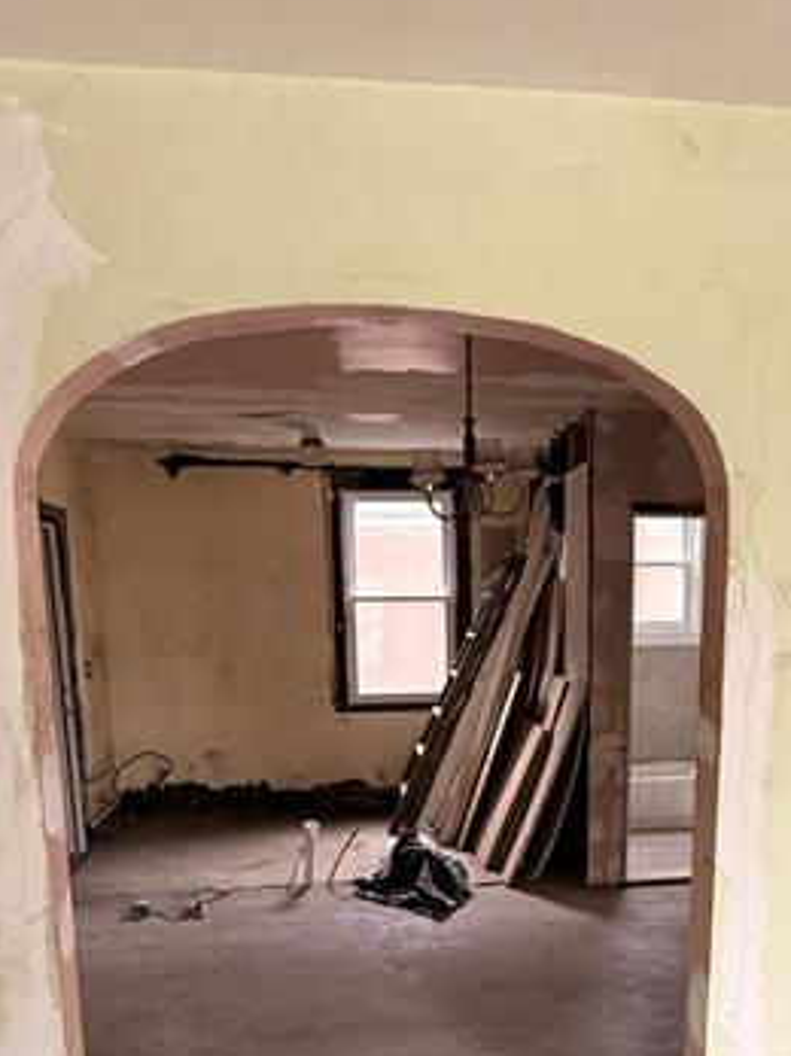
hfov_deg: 45.1
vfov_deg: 55.8
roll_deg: +0.2
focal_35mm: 31
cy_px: 779
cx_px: 481
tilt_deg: -7.6
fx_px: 945
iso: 320
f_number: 2.2
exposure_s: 1/66
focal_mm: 2.22
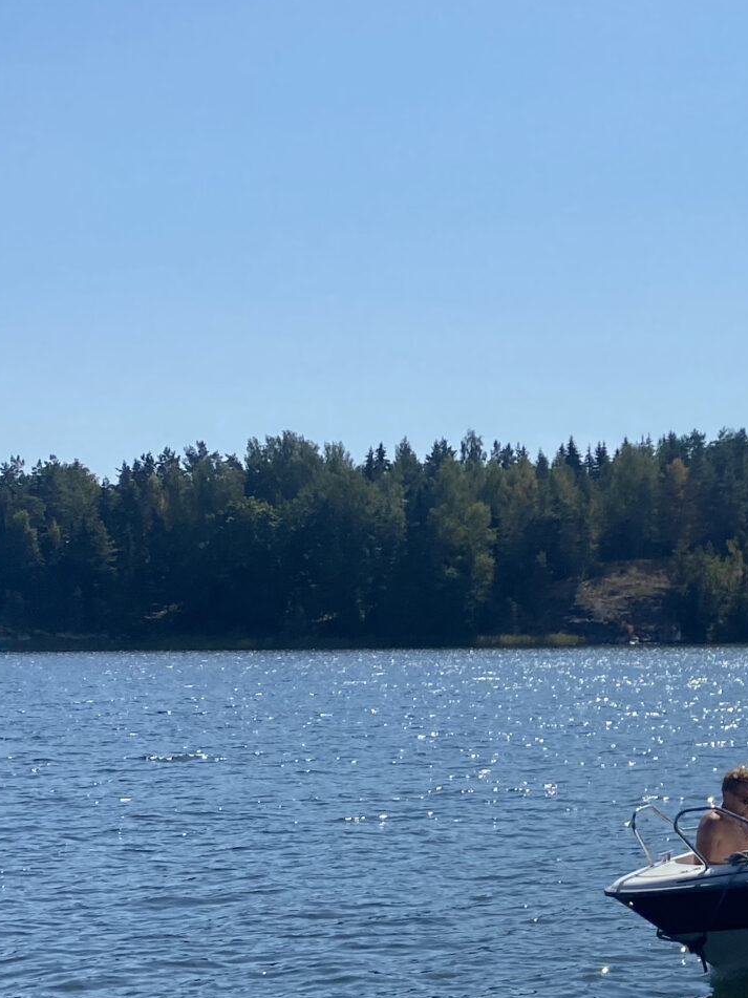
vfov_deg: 27.3
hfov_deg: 20.2
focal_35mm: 70
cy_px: 767
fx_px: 2017
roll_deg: +2.1
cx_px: 795
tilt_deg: -5.5
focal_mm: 4.25
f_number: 1.8
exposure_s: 1/5747
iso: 32
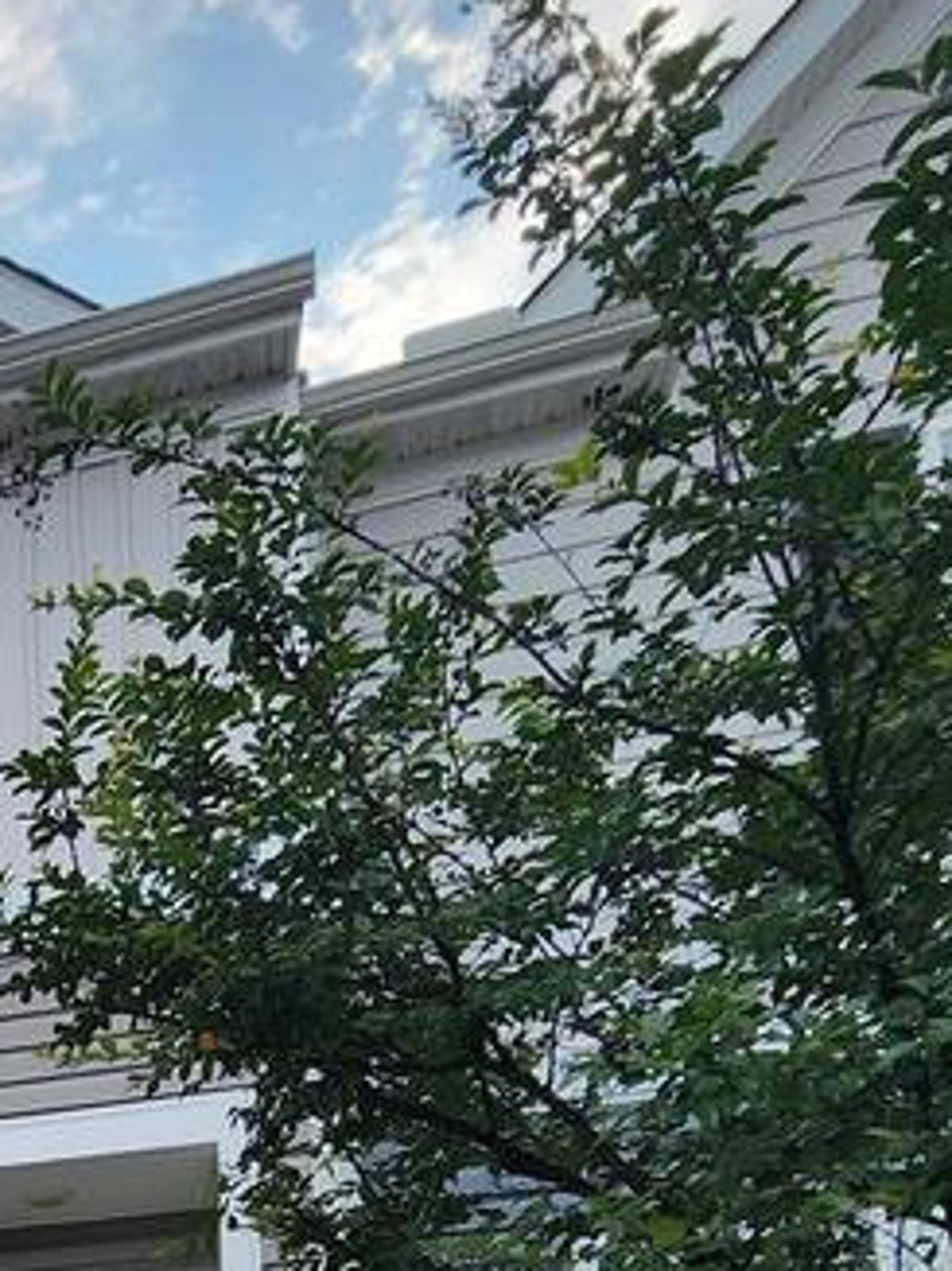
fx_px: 1578
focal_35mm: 43
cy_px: 1531
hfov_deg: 26.6
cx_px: -385
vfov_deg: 34.8
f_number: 2.2
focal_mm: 2.2
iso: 50
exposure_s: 1/1073
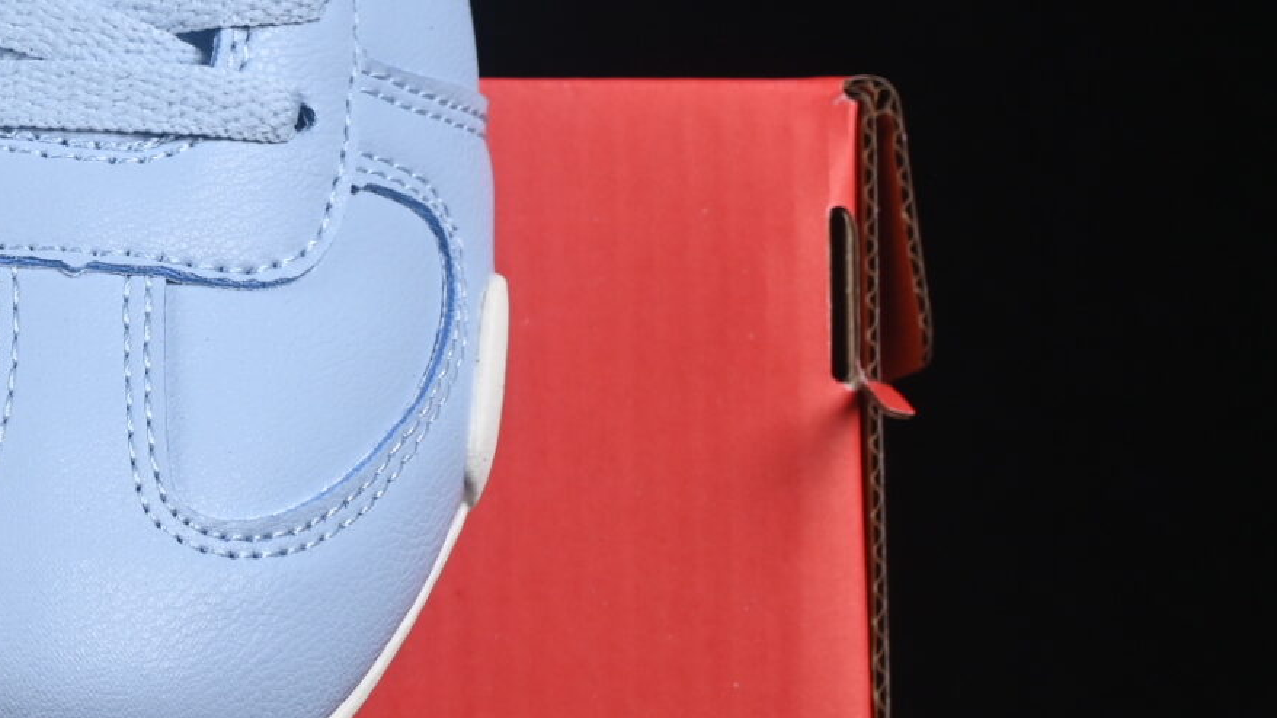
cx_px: -320
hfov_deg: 9.3
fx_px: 7755
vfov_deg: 5.3
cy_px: 101
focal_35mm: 229
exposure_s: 1/80
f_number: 8
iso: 160
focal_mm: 50
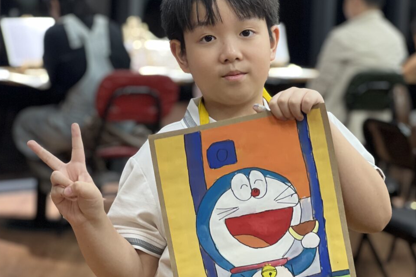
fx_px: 1282
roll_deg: -4.1
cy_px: 148
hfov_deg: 18.4
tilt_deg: -6.2
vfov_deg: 12.3
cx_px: 210
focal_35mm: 111
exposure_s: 1/33
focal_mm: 9
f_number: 2.8
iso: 160
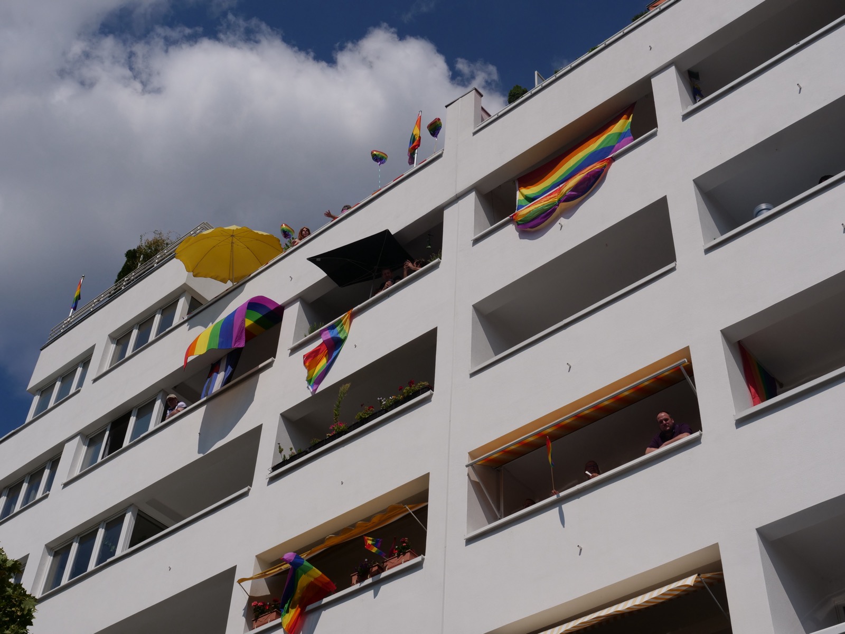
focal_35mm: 50
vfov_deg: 29.1
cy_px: 317
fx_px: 1221
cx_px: 422
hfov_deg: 38.2
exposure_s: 1/1600
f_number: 9
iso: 200
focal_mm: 25
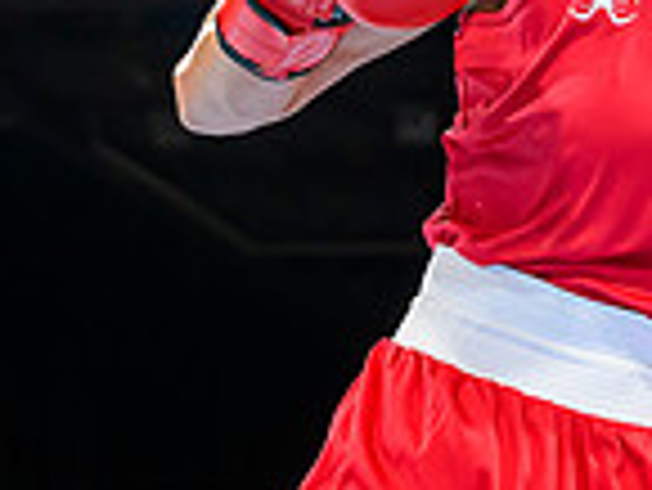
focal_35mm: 169
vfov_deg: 8.8
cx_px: 966
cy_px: 236
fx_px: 3186
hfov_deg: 11.2
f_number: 3.2
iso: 2500
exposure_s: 1/1600
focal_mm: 36
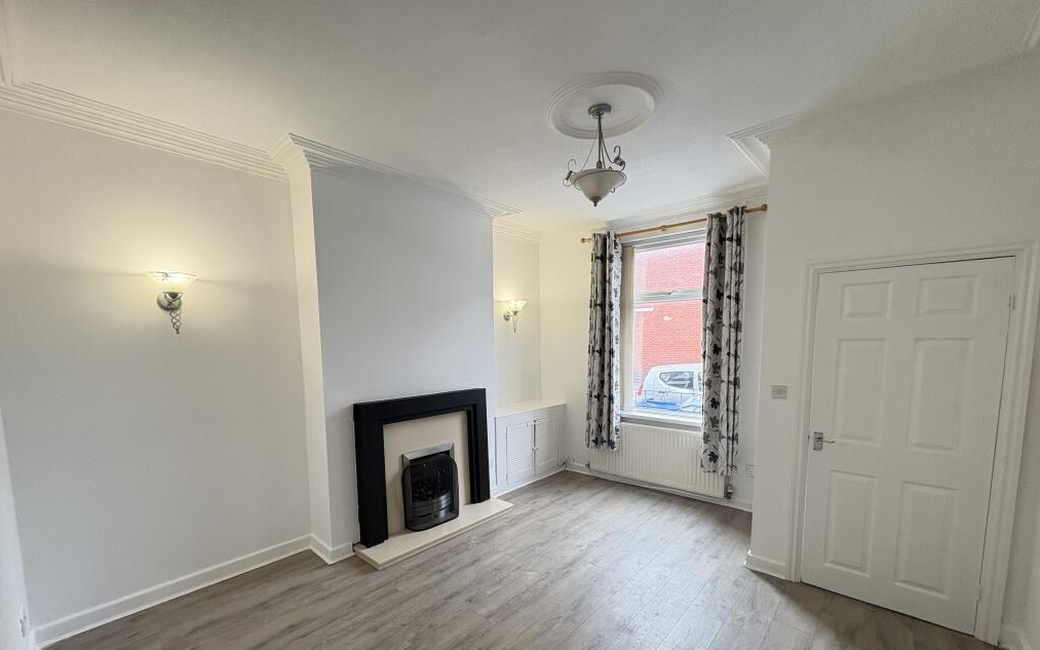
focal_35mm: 15
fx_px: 425
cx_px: 515
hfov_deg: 101.5
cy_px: 382
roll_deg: +0.4
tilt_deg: -6.3
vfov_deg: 74.2
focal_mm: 2.22
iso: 250
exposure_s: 1/76
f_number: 2.2
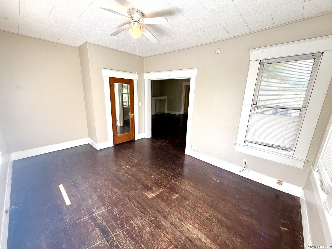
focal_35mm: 14
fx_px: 134
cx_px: 166
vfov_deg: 85.7
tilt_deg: -14.0
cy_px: 124
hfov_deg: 102.1
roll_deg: -2.8
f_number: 2.2
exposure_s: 1/120
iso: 50
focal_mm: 2.22
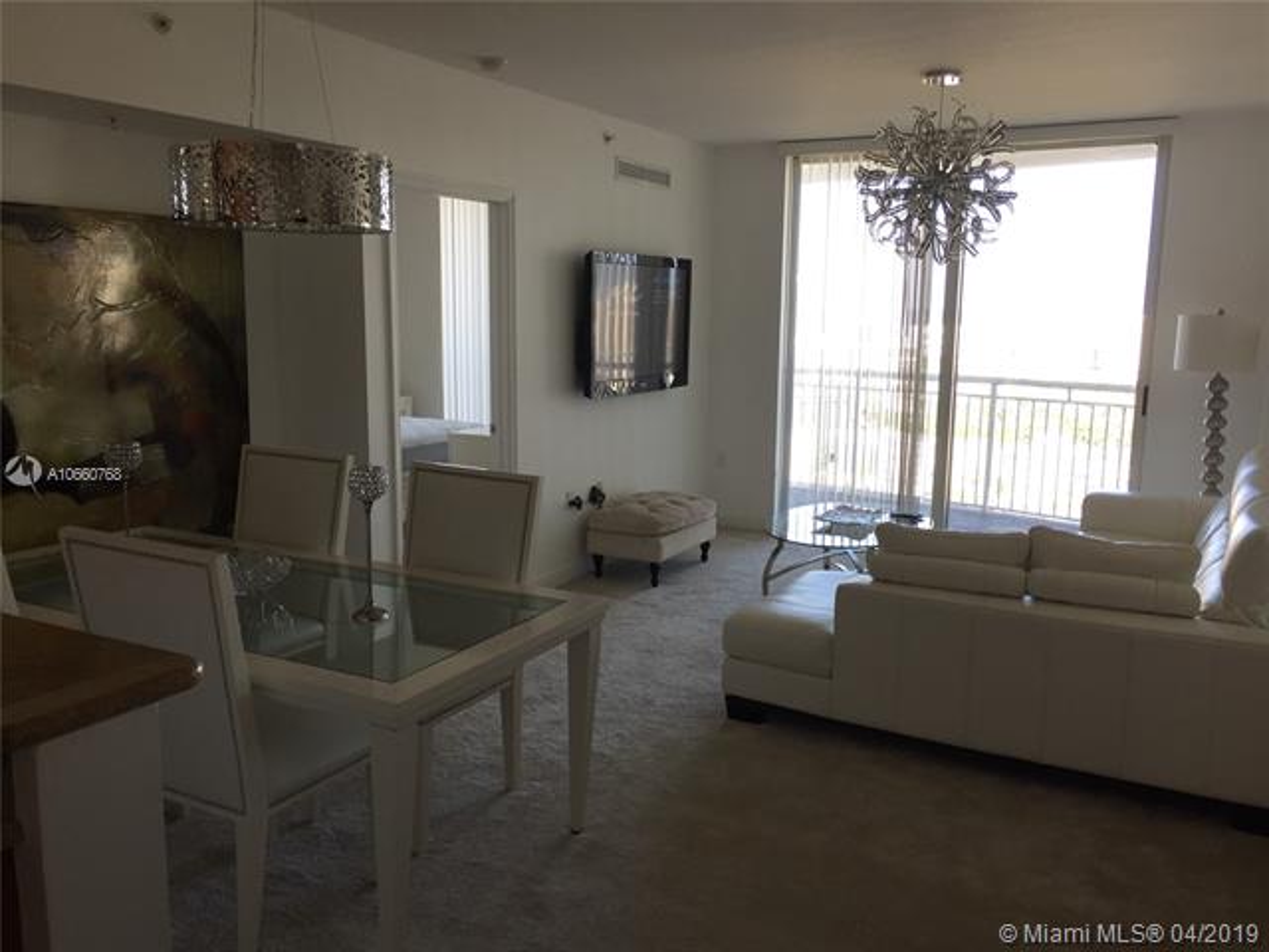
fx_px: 1063
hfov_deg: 61.7
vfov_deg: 48.2
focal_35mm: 29
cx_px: 634
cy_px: 476
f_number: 2.2
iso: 32
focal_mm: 4.15
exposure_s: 1/120
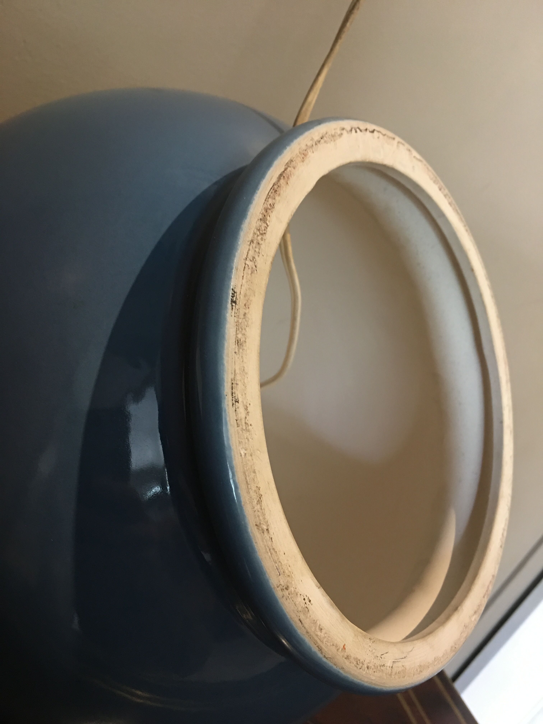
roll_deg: -33.0
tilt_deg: -14.6
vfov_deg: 61.7
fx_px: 607
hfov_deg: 48.2
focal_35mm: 29
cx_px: 272
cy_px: 362
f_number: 2.2
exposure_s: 1/10
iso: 100
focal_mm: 4.15
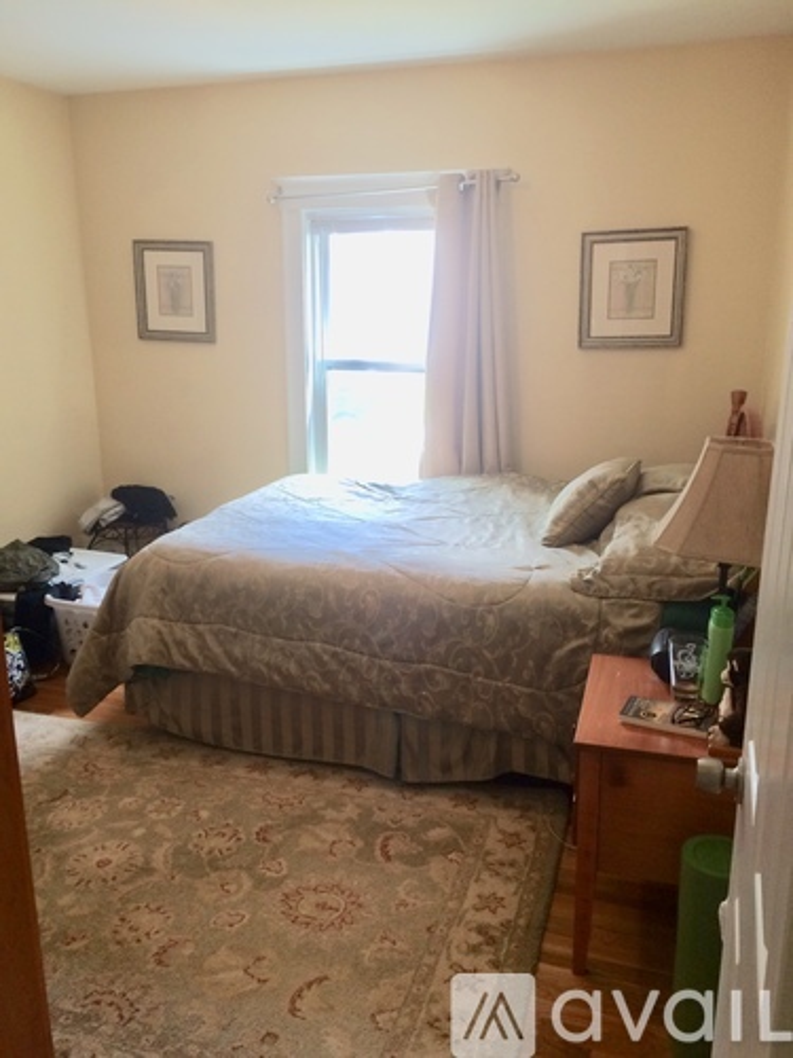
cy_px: 529
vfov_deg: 61.7
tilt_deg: -15.1
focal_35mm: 29
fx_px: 886
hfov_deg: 48.2
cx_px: 396
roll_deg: +1.0
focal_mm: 4.15
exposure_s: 1/30
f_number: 2.2
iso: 40
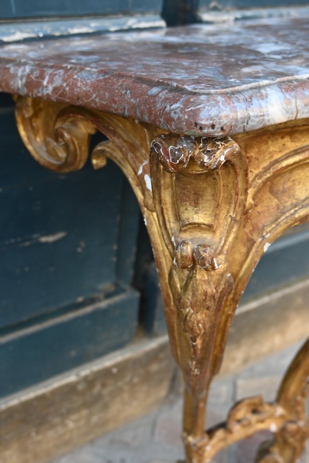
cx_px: 145
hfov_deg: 28.1
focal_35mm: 48
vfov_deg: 41.1
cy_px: 260
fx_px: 617
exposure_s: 1/250
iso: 360
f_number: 4
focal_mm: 24.5
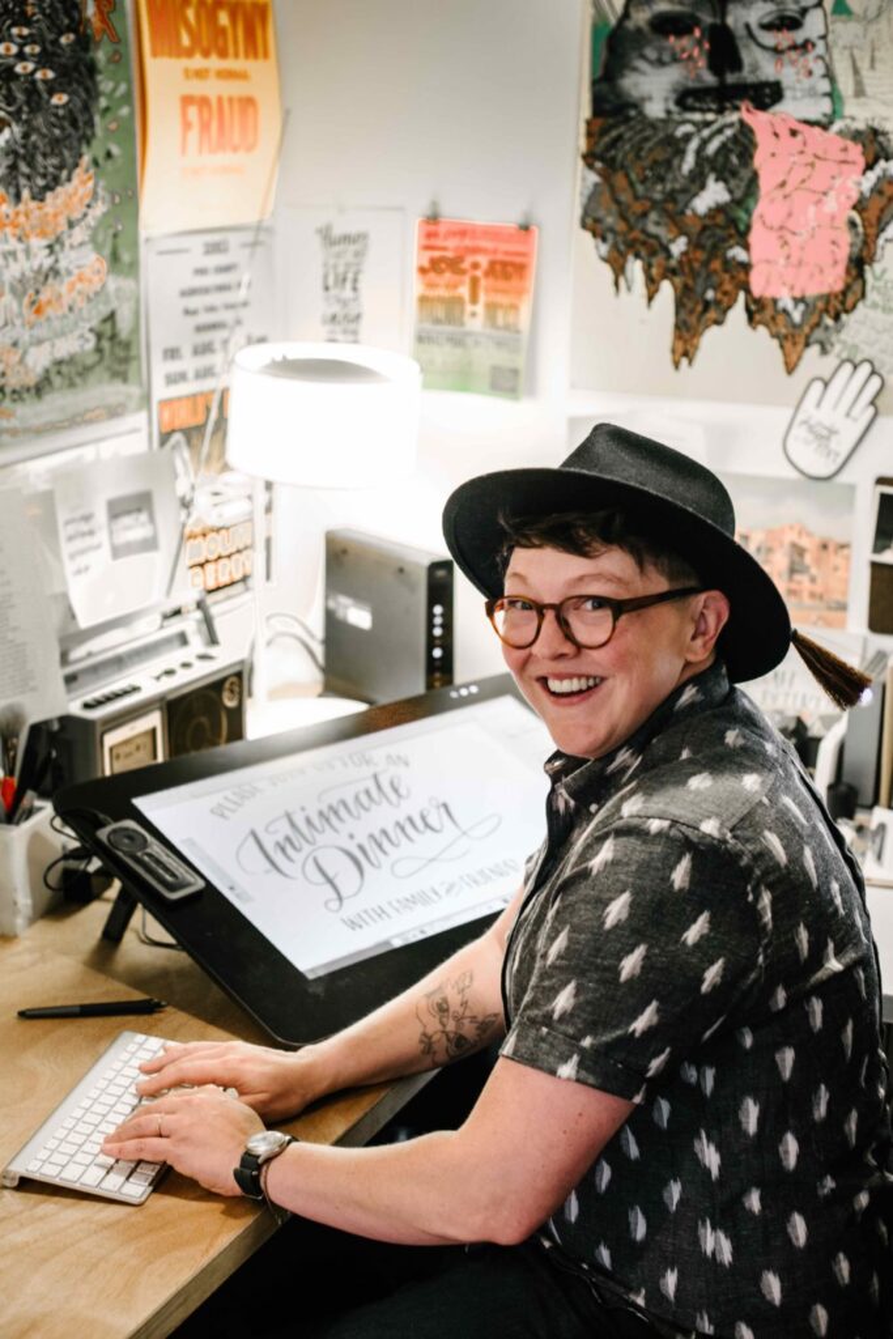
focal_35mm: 50
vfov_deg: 39.6
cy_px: 670
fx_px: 1860
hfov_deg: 27.0
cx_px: 446
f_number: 3.2
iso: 1000
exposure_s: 1/60
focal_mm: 50
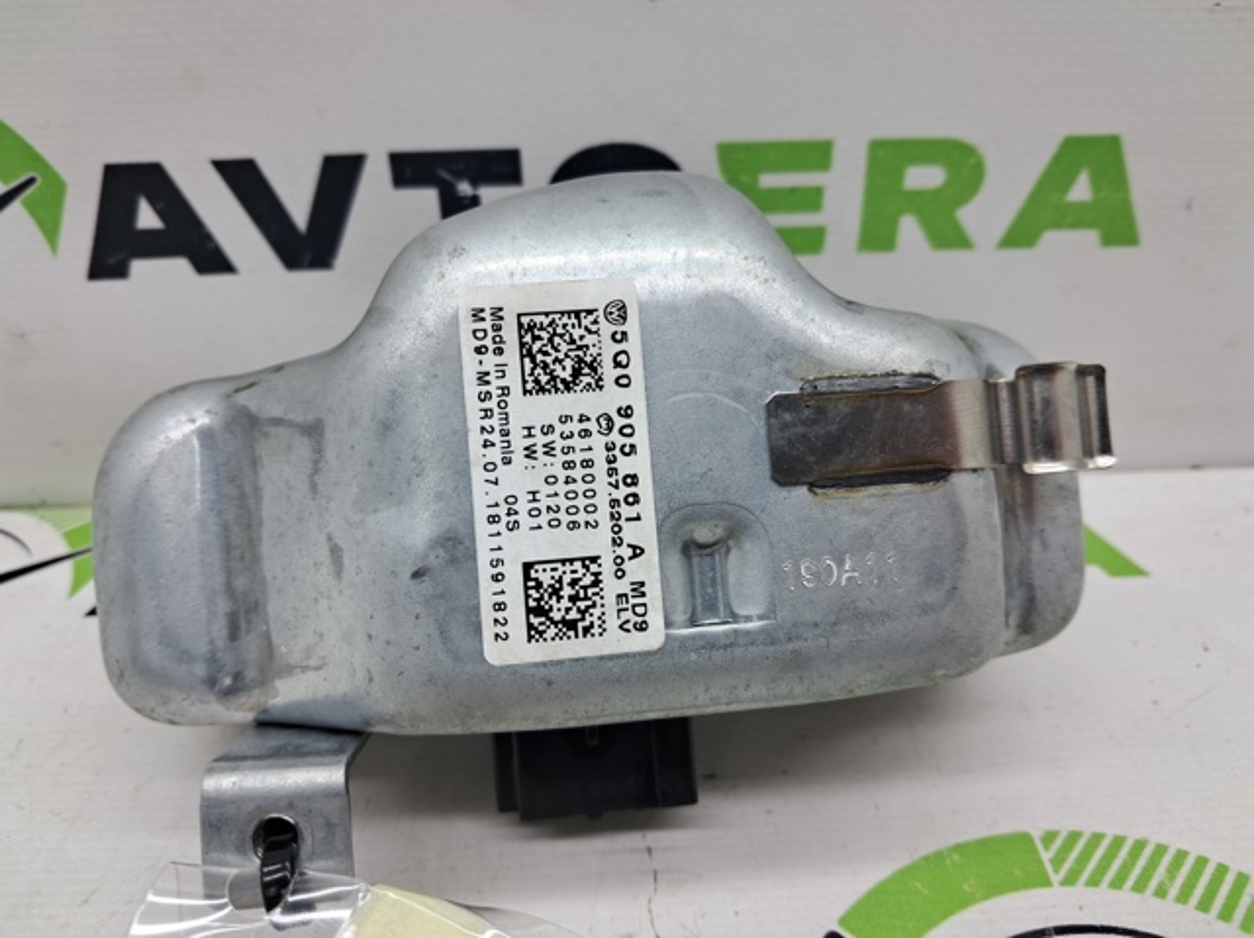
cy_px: 469
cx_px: 627
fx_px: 977
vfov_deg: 51.3
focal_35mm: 27
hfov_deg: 65.4
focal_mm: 4
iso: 50
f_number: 1.8
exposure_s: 1/50
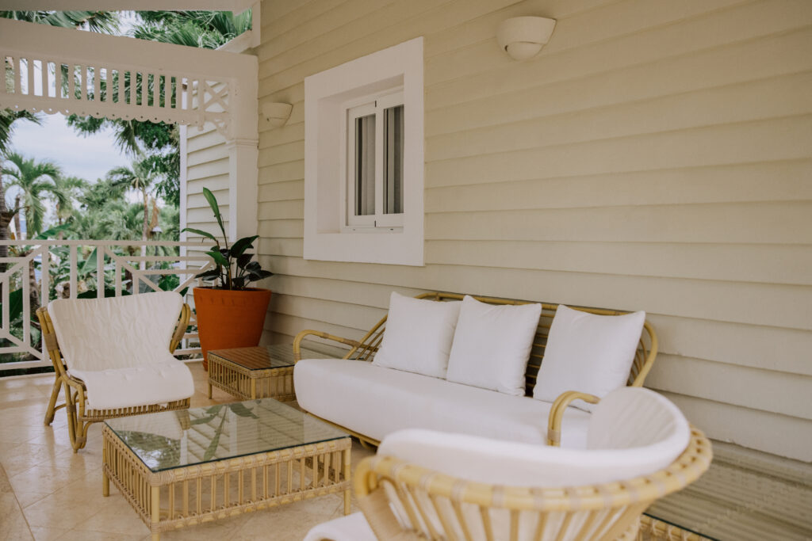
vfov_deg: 41.1
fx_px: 722
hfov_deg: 58.7
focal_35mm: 32
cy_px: 270
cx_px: 406
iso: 800
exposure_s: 1/500
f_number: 2.8
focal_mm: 32
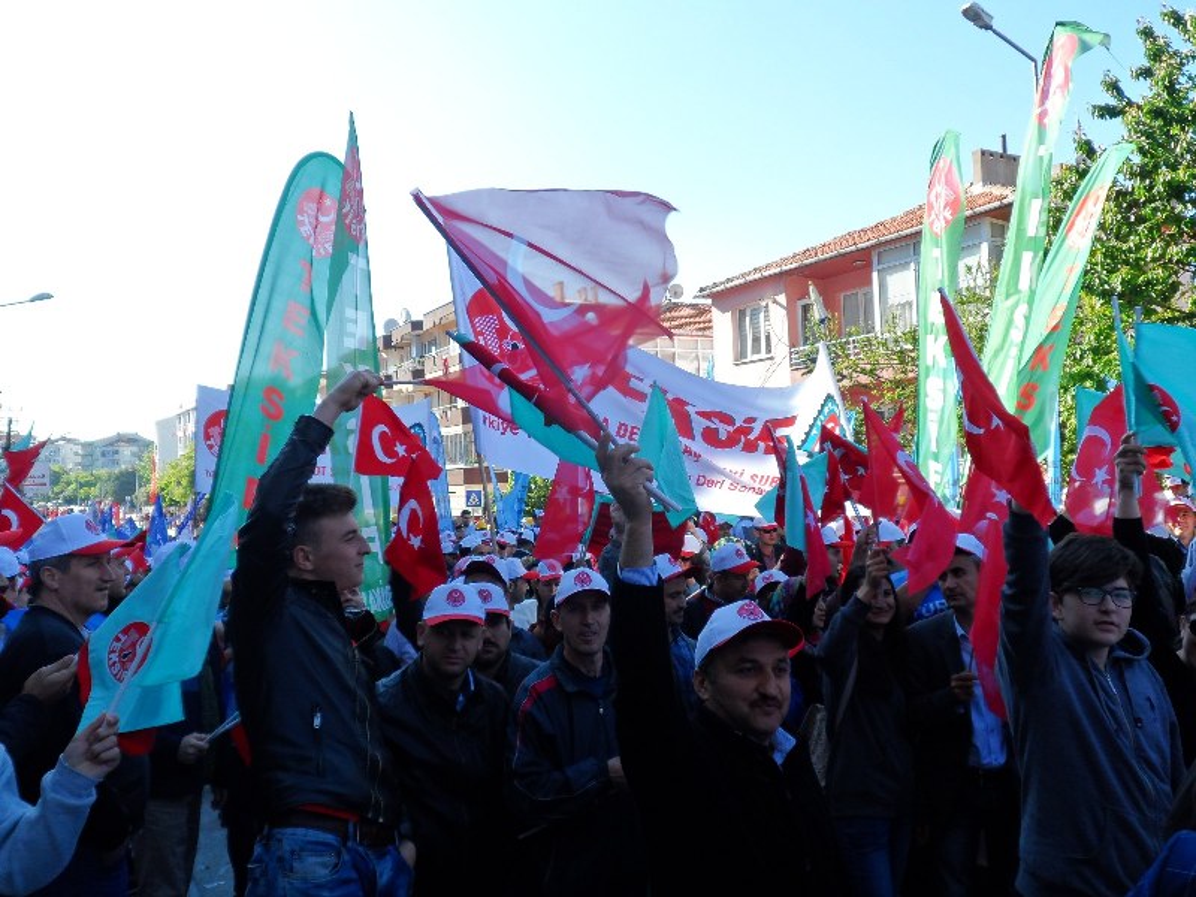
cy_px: 448
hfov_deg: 63.4
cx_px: 598
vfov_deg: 49.7
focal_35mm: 28
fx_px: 967
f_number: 3.1
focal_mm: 4.9
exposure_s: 1/250
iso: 80
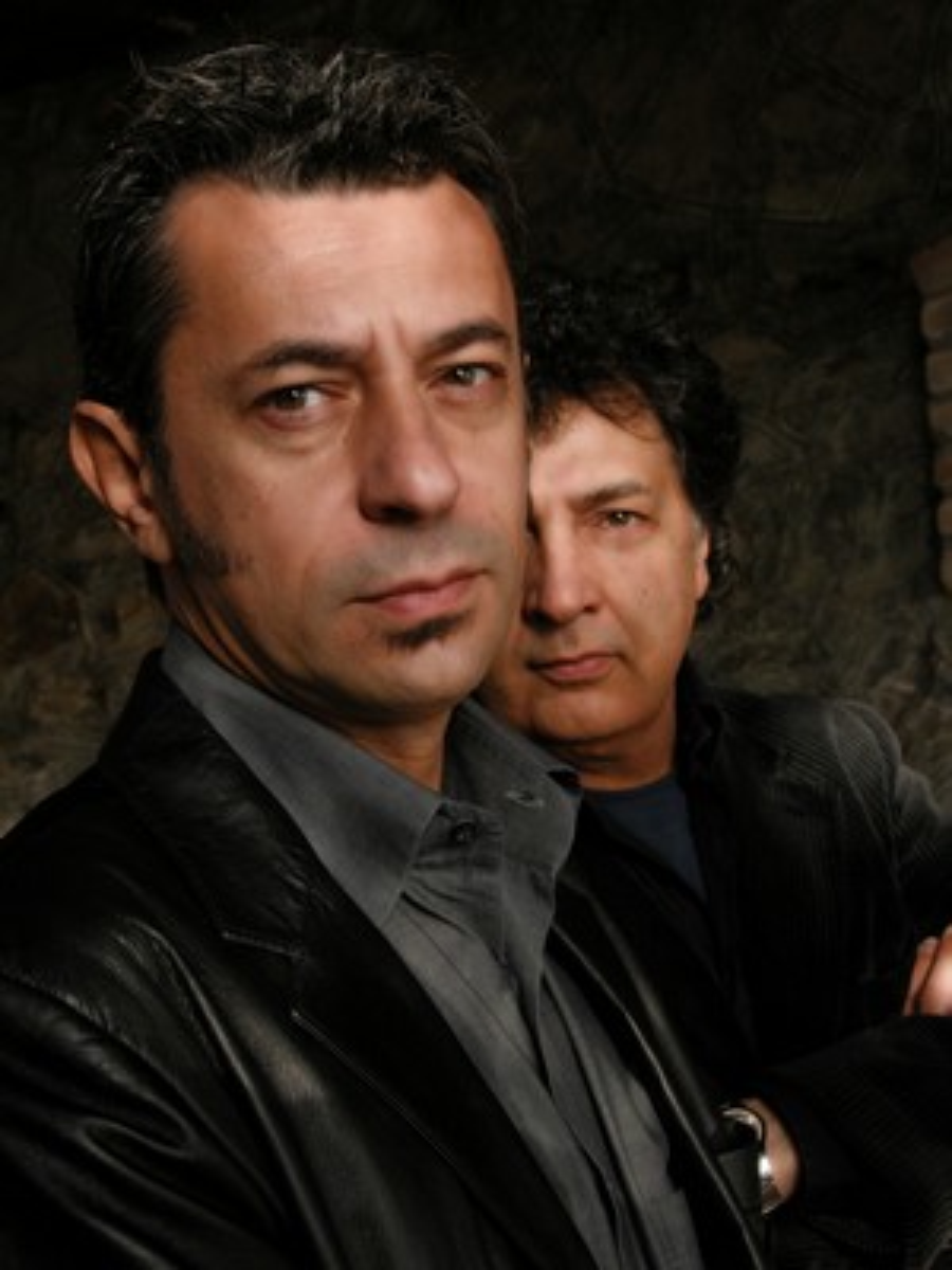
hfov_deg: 24.0
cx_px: 476
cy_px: 635
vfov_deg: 31.7
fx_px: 2237
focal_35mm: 61
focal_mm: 15.7
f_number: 4.5
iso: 100
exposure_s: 1/59.3
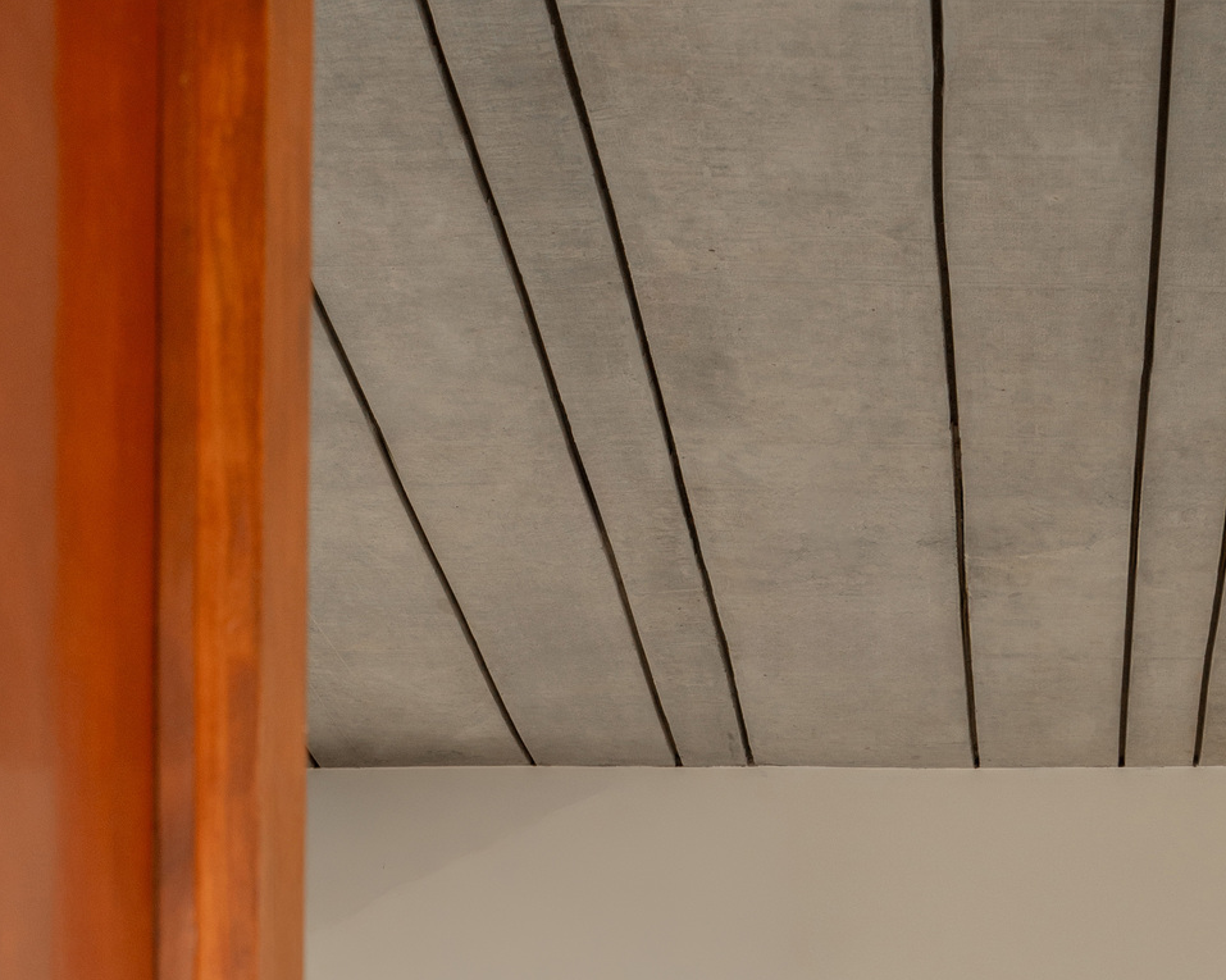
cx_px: 993
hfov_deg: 18.5
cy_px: 1849
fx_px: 3736
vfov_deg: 13.2
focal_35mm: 103
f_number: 8
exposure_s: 1/2
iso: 320
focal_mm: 35
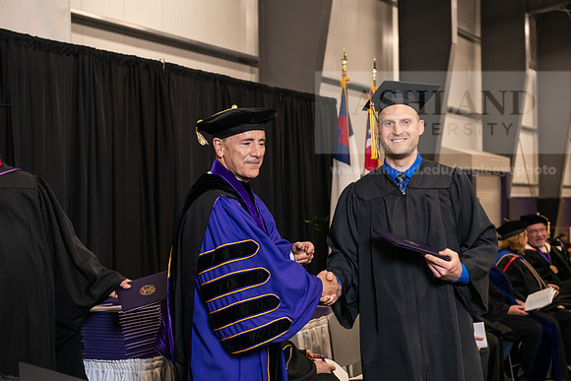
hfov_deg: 30.5
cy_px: 190
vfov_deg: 20.6
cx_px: 286
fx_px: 1047
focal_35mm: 66
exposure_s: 1/125
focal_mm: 66
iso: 1600
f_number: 5
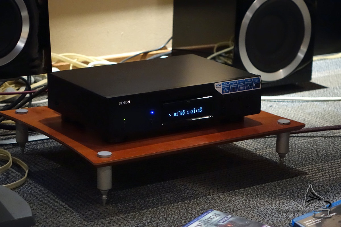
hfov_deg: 18.8
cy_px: 114
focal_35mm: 109
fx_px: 1032
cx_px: 170
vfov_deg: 12.6
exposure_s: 1/40
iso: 3200
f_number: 2.8
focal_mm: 40.05
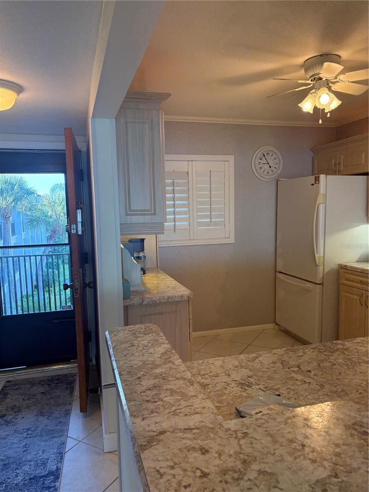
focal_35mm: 26
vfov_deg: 67.3
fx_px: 370
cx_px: 184
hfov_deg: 53.1
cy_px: 246
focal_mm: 5.96
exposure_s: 1/120
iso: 125
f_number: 1.6
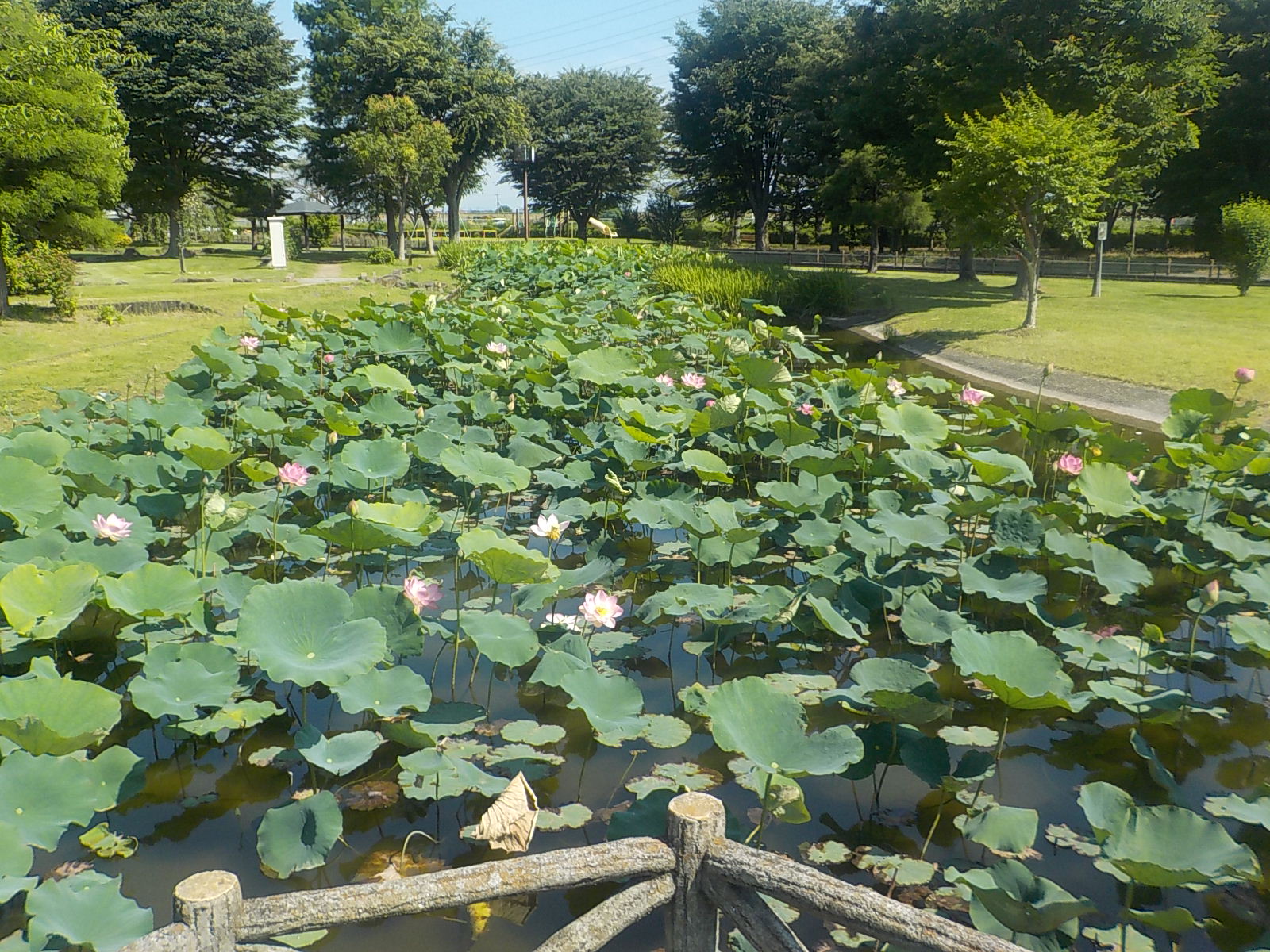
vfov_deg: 46.8
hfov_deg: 60.0
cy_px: 476
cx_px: 635
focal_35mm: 30
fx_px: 1101
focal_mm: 4.1
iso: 125
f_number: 3.3
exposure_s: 1/800
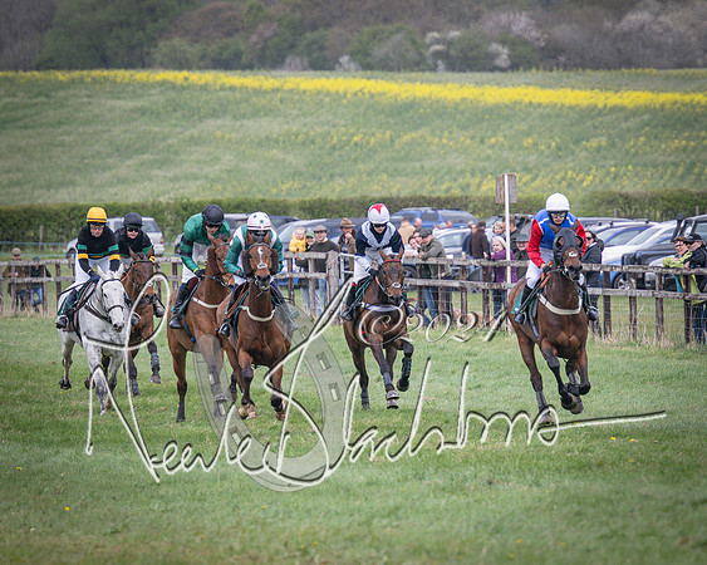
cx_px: 447
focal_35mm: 462
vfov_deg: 3.3
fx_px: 9663
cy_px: 304
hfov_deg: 4.2
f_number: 4
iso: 400
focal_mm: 185
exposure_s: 1/2000
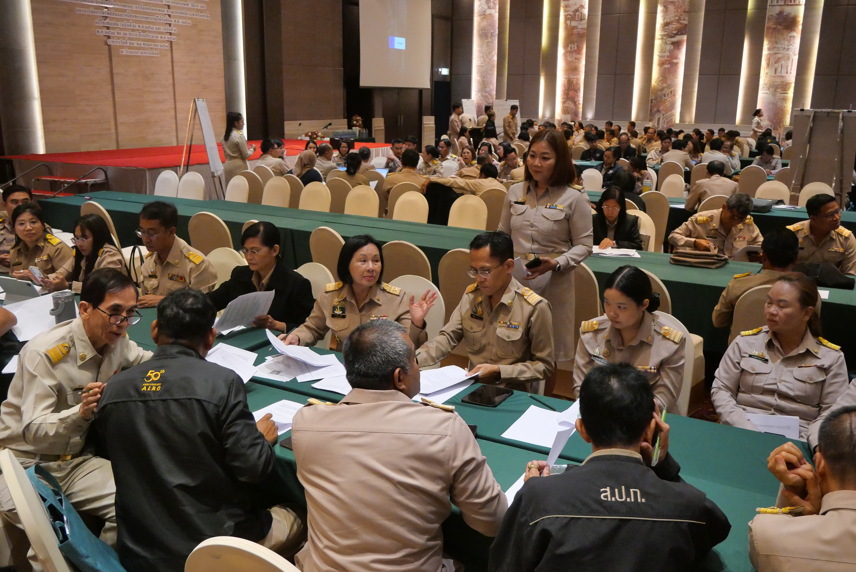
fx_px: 738
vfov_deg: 42.4
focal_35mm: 31
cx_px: 428
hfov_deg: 60.3
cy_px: 286
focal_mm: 15
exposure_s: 1/160
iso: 3200
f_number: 4.5
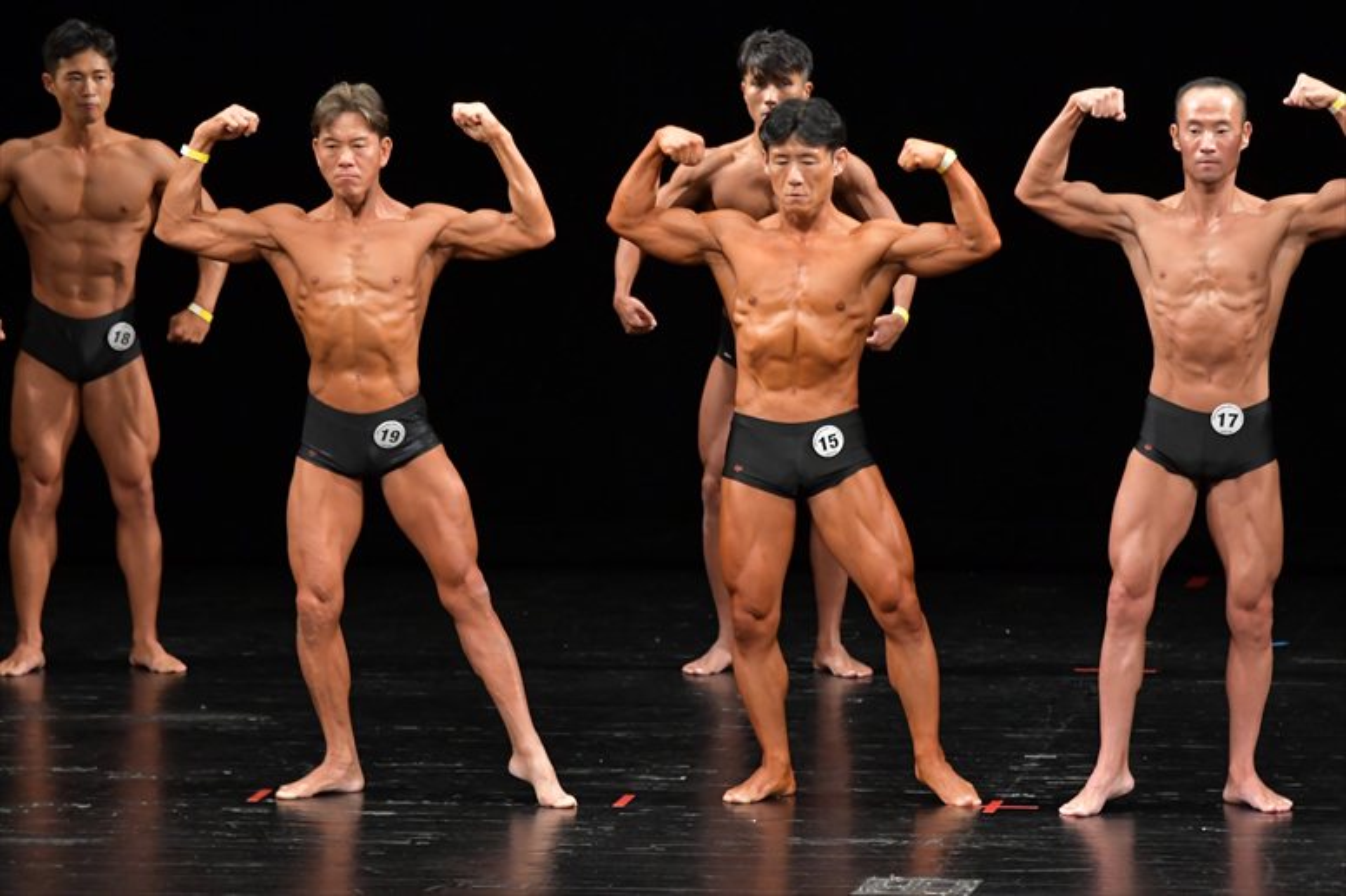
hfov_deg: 7.6
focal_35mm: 270
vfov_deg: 5.1
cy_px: 448
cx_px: 673
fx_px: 10090
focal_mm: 180
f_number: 5.6
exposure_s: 1/400
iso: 3200
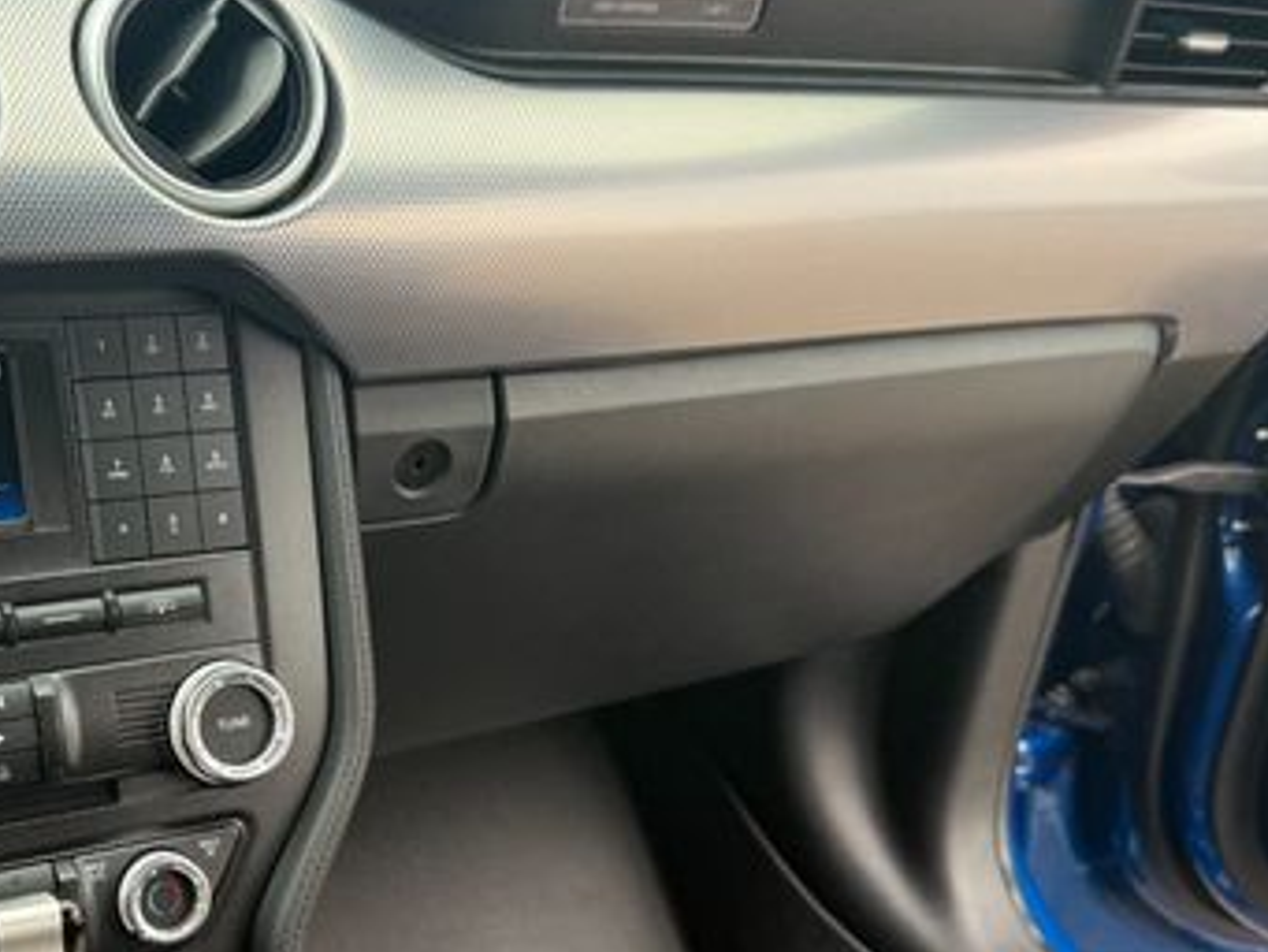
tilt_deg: -24.0
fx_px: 1649
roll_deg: -2.9
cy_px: 602
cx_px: 331
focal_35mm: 45
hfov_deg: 41.0
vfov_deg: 32.0
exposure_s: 1/227
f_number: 1.78
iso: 100
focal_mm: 6.76
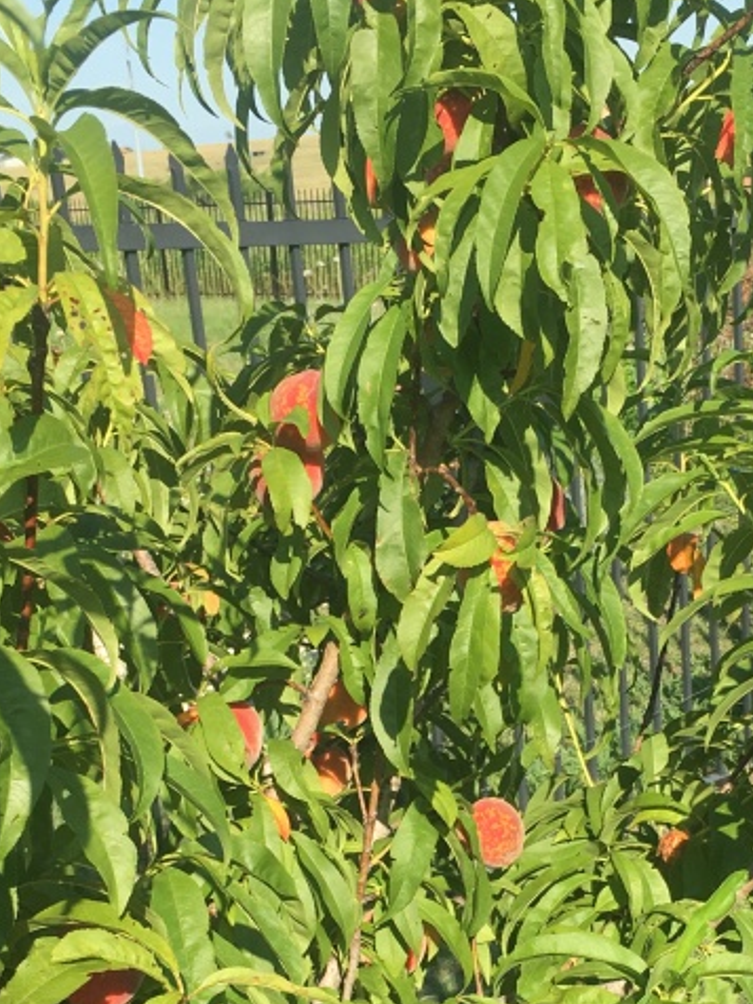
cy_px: 858
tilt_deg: -19.7
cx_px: 489
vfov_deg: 28.9
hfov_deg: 22.5
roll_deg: +4.6
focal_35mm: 65
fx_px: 1885
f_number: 2.2
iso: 25
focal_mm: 4.15
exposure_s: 1/950
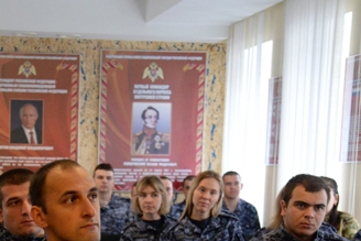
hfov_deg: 19.1
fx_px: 1053
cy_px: 265
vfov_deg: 12.8
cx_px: 36
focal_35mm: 105
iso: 6400
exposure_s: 1/400
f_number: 4
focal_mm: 46
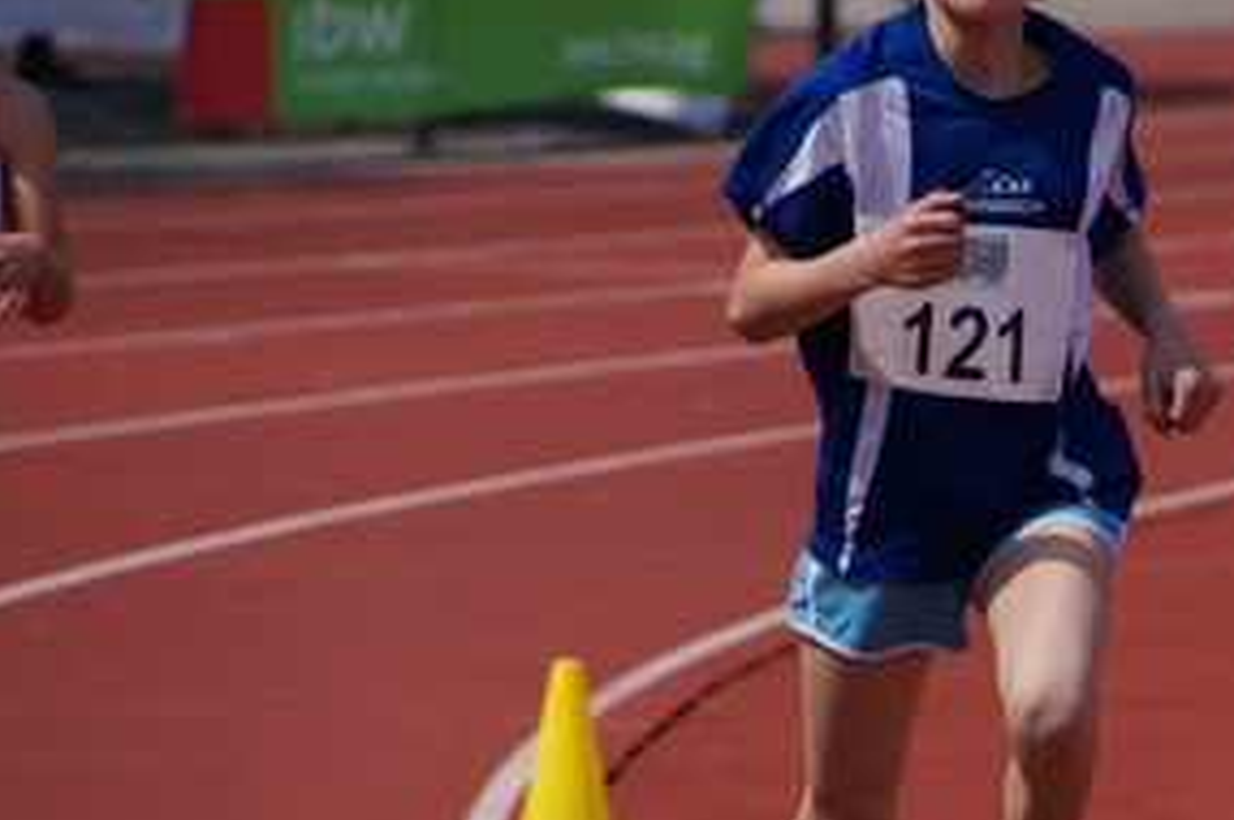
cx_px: 1014
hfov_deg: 2.9
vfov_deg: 1.9
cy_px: 593
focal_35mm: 707
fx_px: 24206
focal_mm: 250
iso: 400
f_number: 6.3
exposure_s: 1/3200
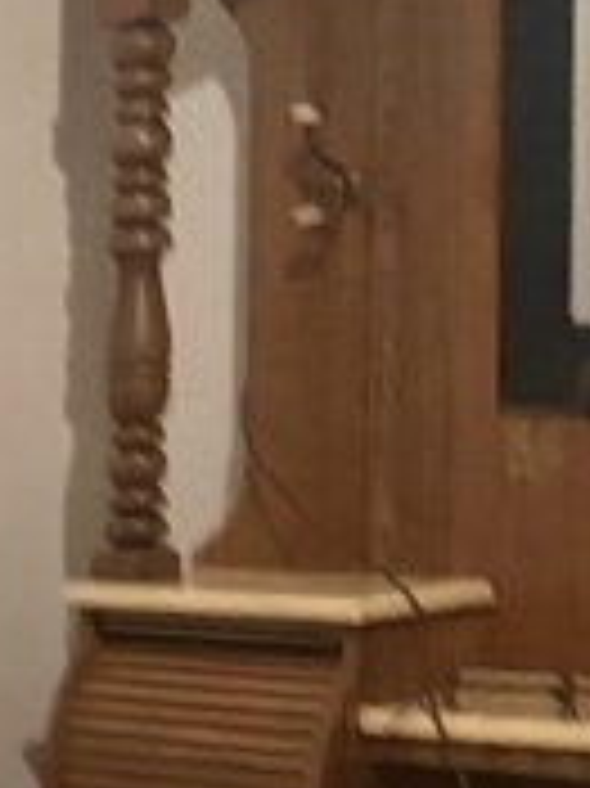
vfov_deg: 13.0
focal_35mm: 148
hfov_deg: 9.4
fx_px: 3367
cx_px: -604
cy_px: 937
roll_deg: +2.2
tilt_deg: -10.5
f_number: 1.78
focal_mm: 6.76
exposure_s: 1/30
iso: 800
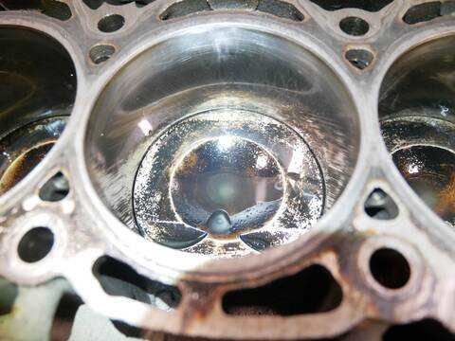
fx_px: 315
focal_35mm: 24
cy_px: 170
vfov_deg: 56.8
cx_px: 228
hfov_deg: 71.6
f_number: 3.5
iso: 1250
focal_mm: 12
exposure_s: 1/60
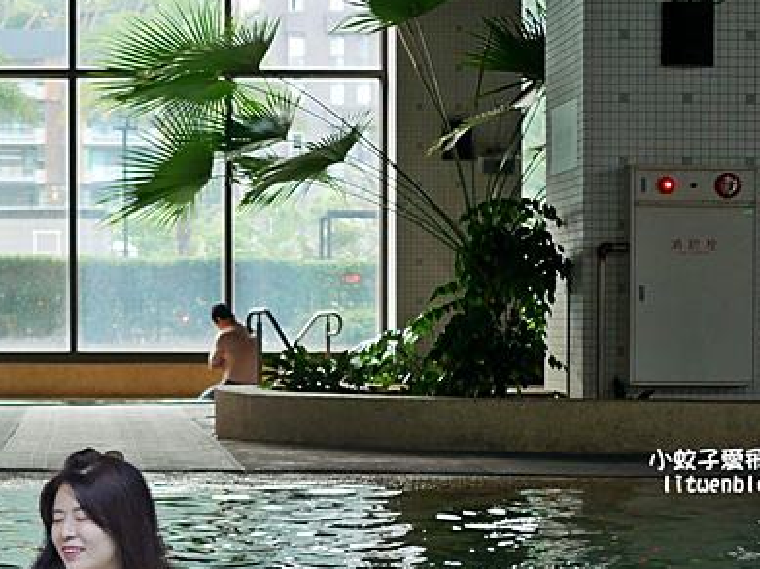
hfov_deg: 15.2
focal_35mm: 128
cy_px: 436
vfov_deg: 11.5
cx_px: 87
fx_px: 2809
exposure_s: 1/250
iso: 200
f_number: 1.8
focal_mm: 25
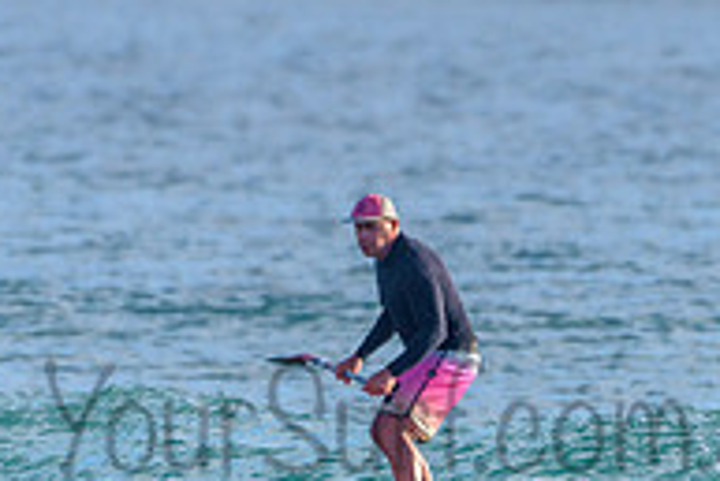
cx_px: 429
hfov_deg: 1.1
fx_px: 36927
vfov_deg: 0.7
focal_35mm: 1845
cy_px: 386
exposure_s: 1/2000
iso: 320
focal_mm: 500
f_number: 5.6
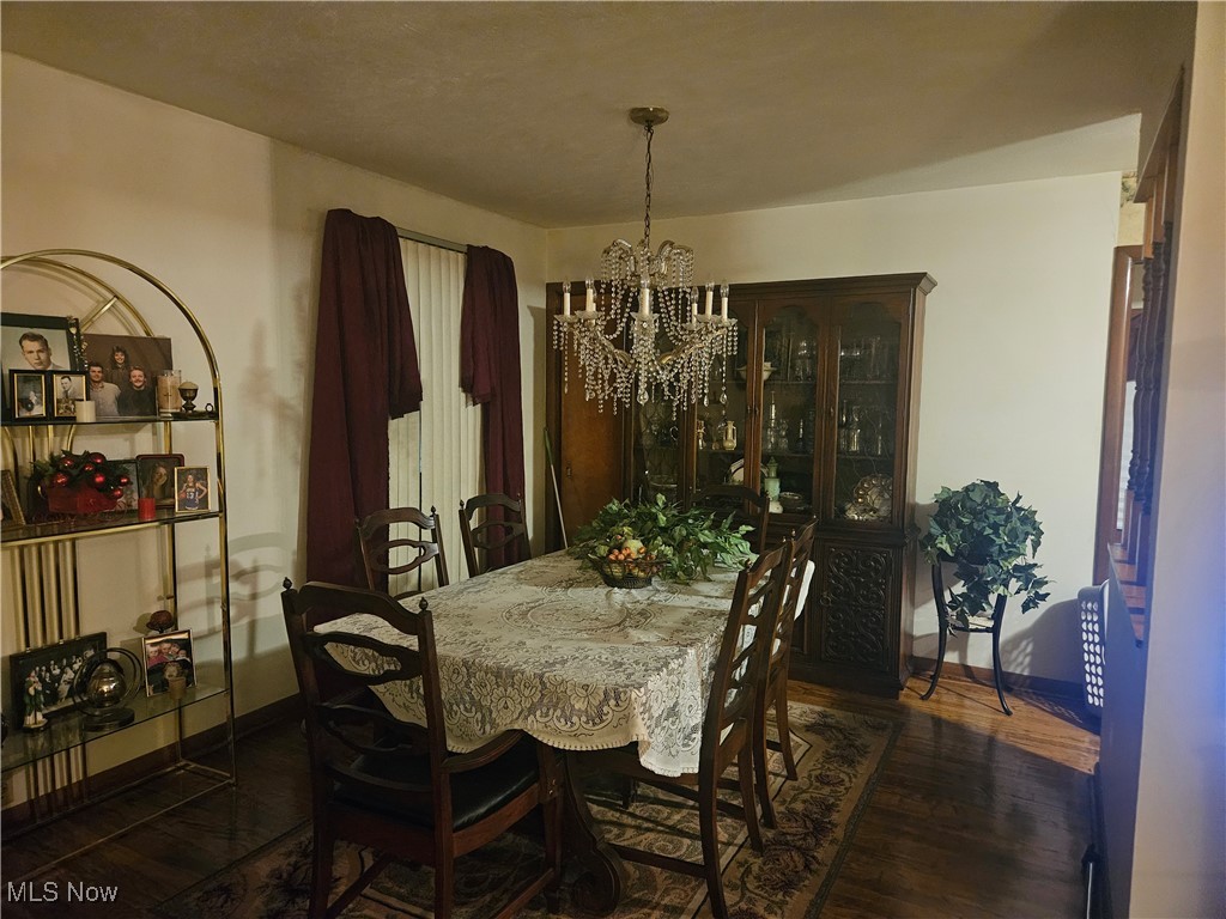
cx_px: 613
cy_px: 460
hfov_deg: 73.9
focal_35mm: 23
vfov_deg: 58.9
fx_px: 815
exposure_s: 1/20
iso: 1250
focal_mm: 5.4
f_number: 1.8
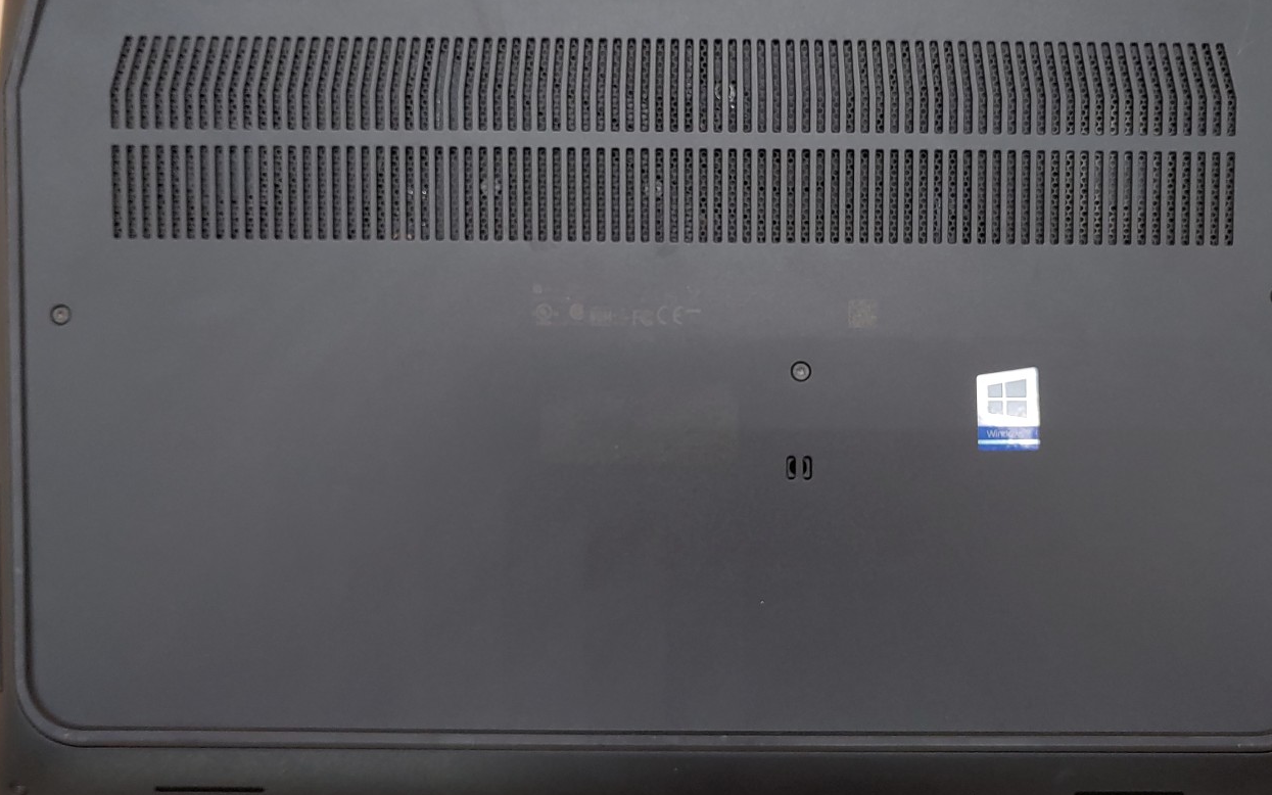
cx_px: 675
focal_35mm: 38
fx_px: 1317
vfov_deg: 33.6
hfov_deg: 51.5
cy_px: 377
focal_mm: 4.36
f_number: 1.8
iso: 50
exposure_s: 1/84
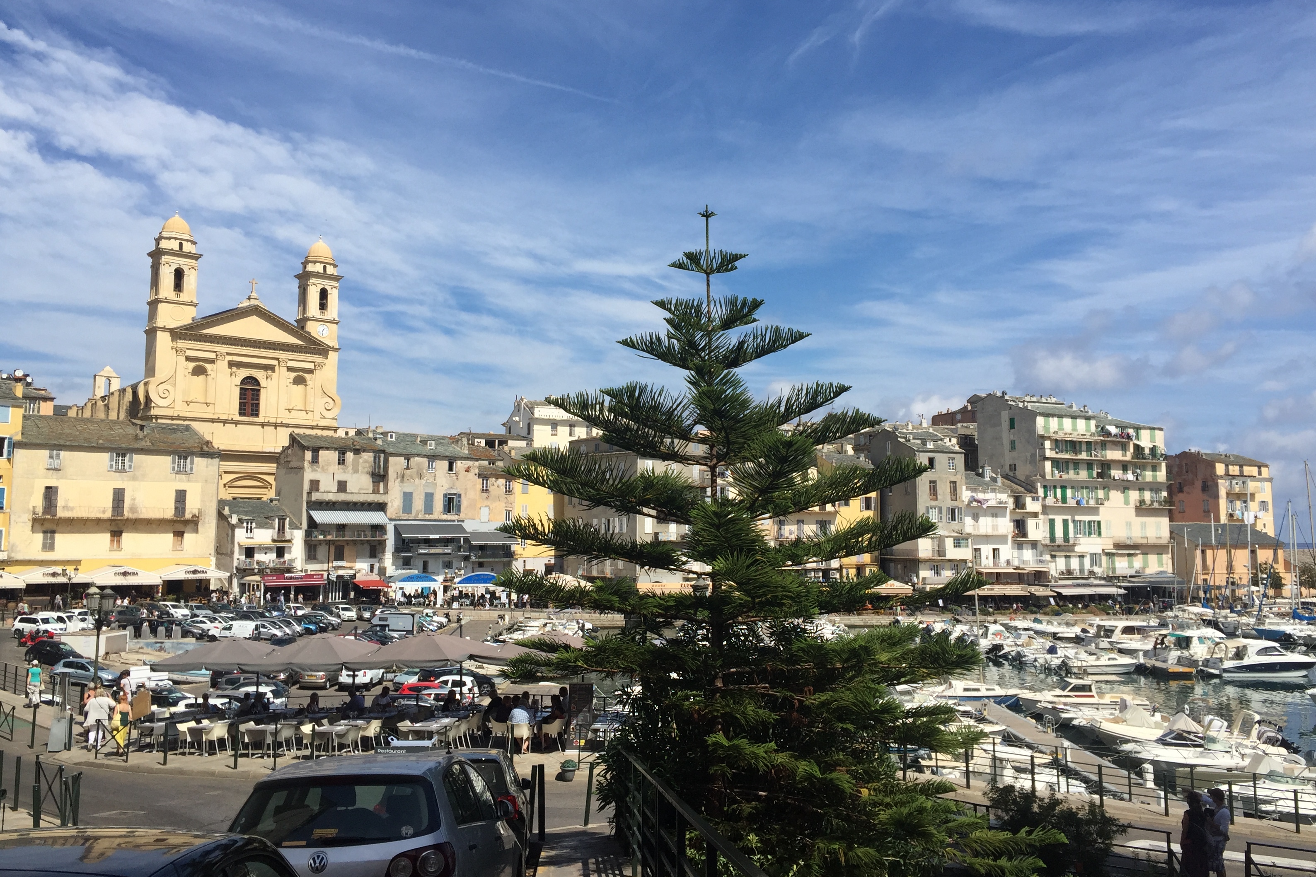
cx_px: 663
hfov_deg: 60.3
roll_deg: -0.5
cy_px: 400
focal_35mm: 31
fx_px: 1133
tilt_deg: +7.2
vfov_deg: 42.3
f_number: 2.2
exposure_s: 1/3049
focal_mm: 4.15
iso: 32
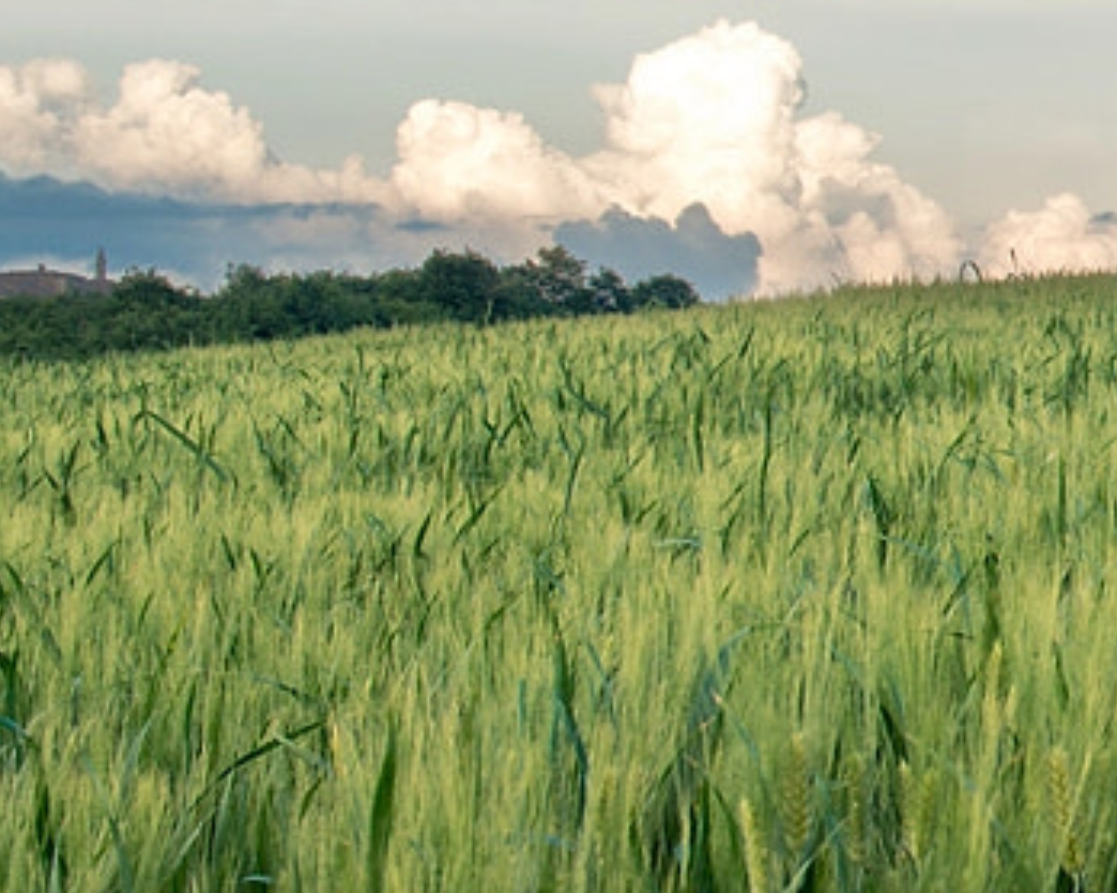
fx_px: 4560
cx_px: 2013
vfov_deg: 11.2
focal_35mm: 138
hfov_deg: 12.7
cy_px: 220
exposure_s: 1/15
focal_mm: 32
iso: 100
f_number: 11
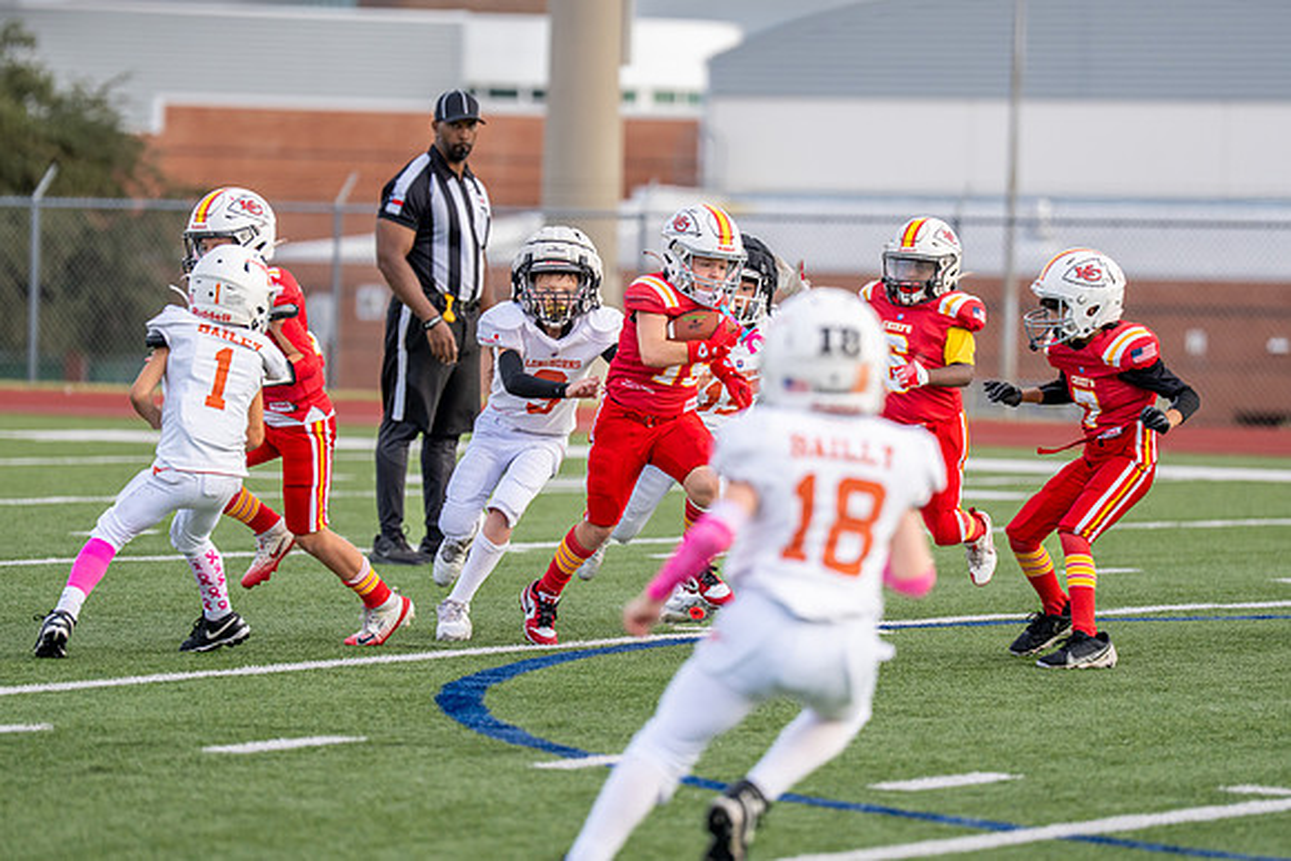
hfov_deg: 8.6
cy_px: 419
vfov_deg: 5.7
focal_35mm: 240
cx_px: 608
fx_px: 8625
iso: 500
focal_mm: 176
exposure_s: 1/2500
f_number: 2.8
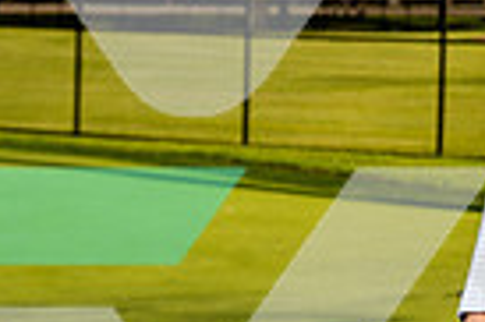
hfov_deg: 11.2
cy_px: -73
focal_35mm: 174
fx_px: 2341
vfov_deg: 7.8
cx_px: 789
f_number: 8
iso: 100
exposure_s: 1/250
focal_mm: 41
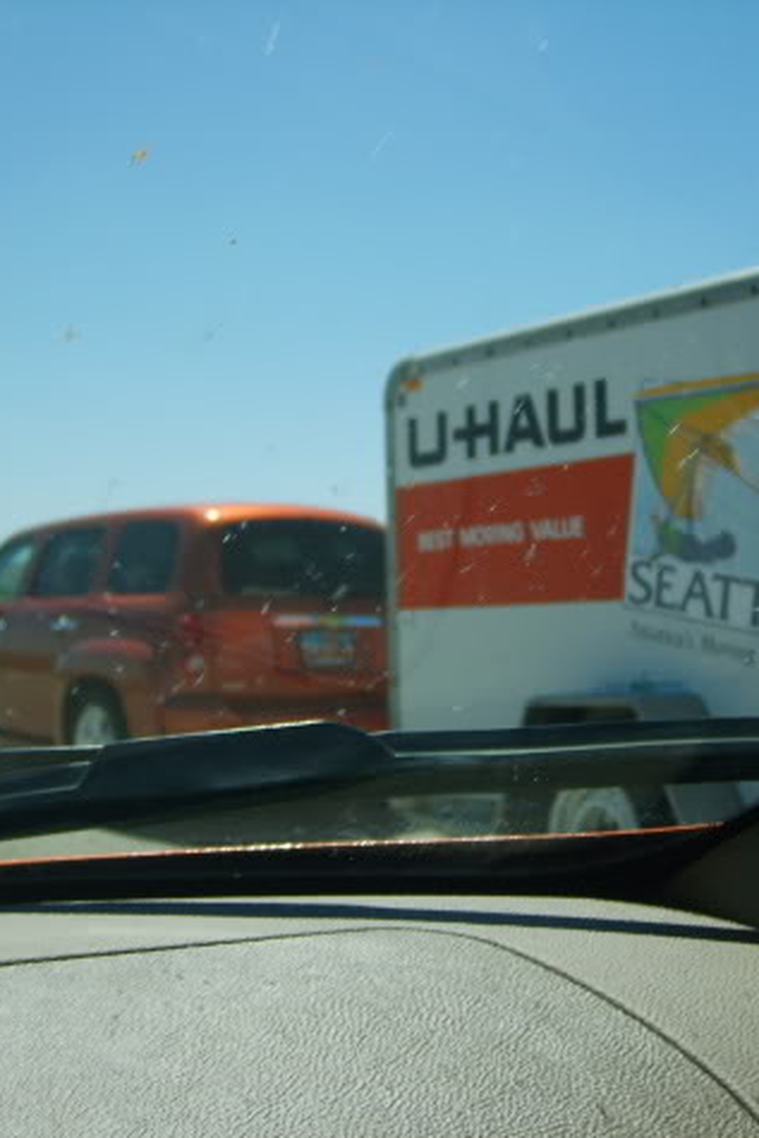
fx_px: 1548
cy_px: 573
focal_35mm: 49
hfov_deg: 27.5
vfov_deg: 40.3
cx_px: 357
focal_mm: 5.8
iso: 50
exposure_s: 1/180
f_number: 7.1
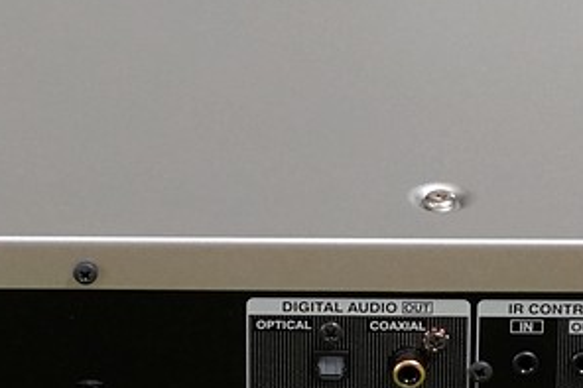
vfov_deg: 5.0
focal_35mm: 274
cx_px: 420
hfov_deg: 7.5
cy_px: 374
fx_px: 4435
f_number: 5.6
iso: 1600
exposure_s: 1/60
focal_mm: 60
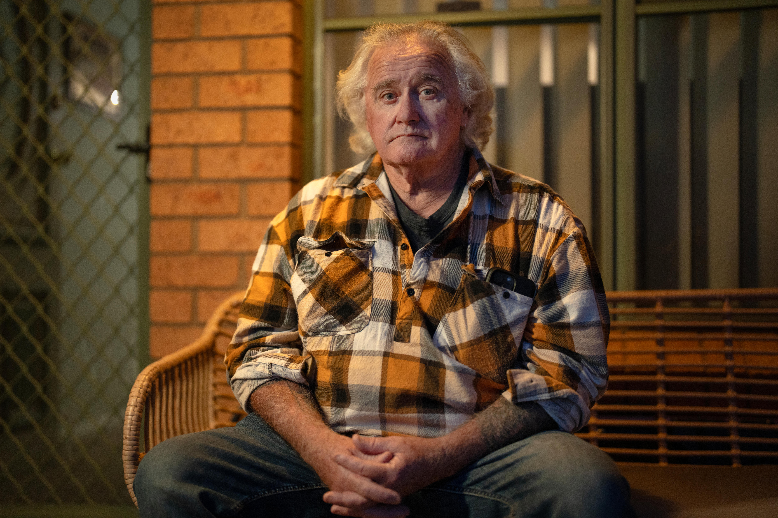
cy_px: 259
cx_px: 389
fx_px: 1080
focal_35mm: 50
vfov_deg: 27.0
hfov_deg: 39.6
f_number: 1.2
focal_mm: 50
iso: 2000
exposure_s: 1/250
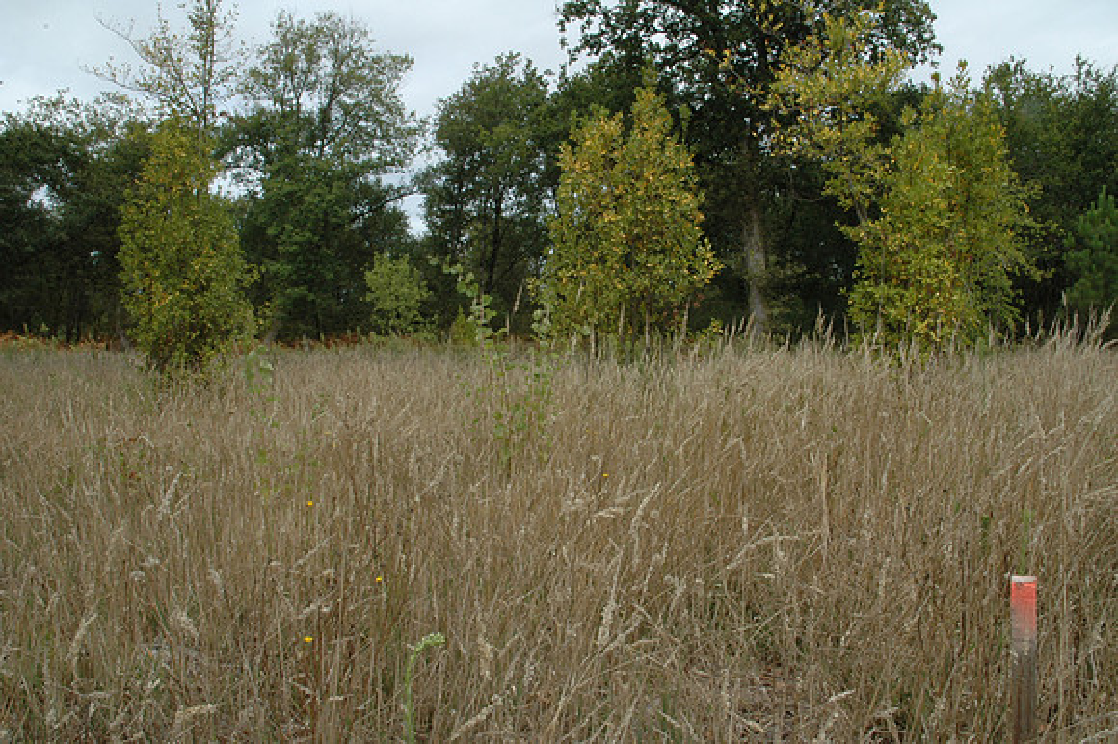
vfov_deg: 47.9
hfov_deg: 67.4
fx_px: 838
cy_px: 372
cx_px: 559
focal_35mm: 27
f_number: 22
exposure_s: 1/60
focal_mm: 18
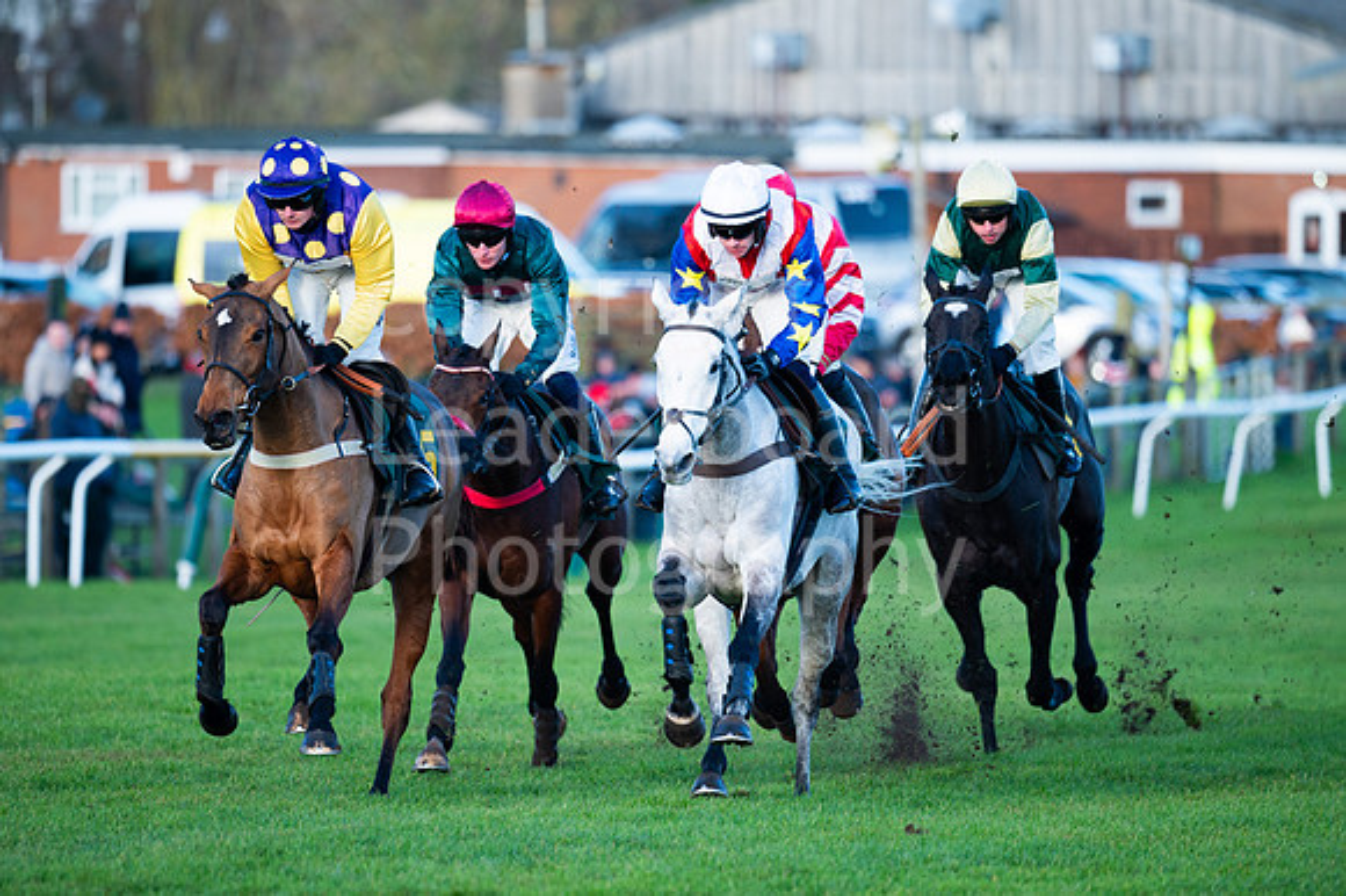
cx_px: 670
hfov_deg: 4.2
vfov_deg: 2.8
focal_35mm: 493
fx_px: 18436
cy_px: 461
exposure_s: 1/800
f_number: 4.5
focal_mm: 400
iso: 500
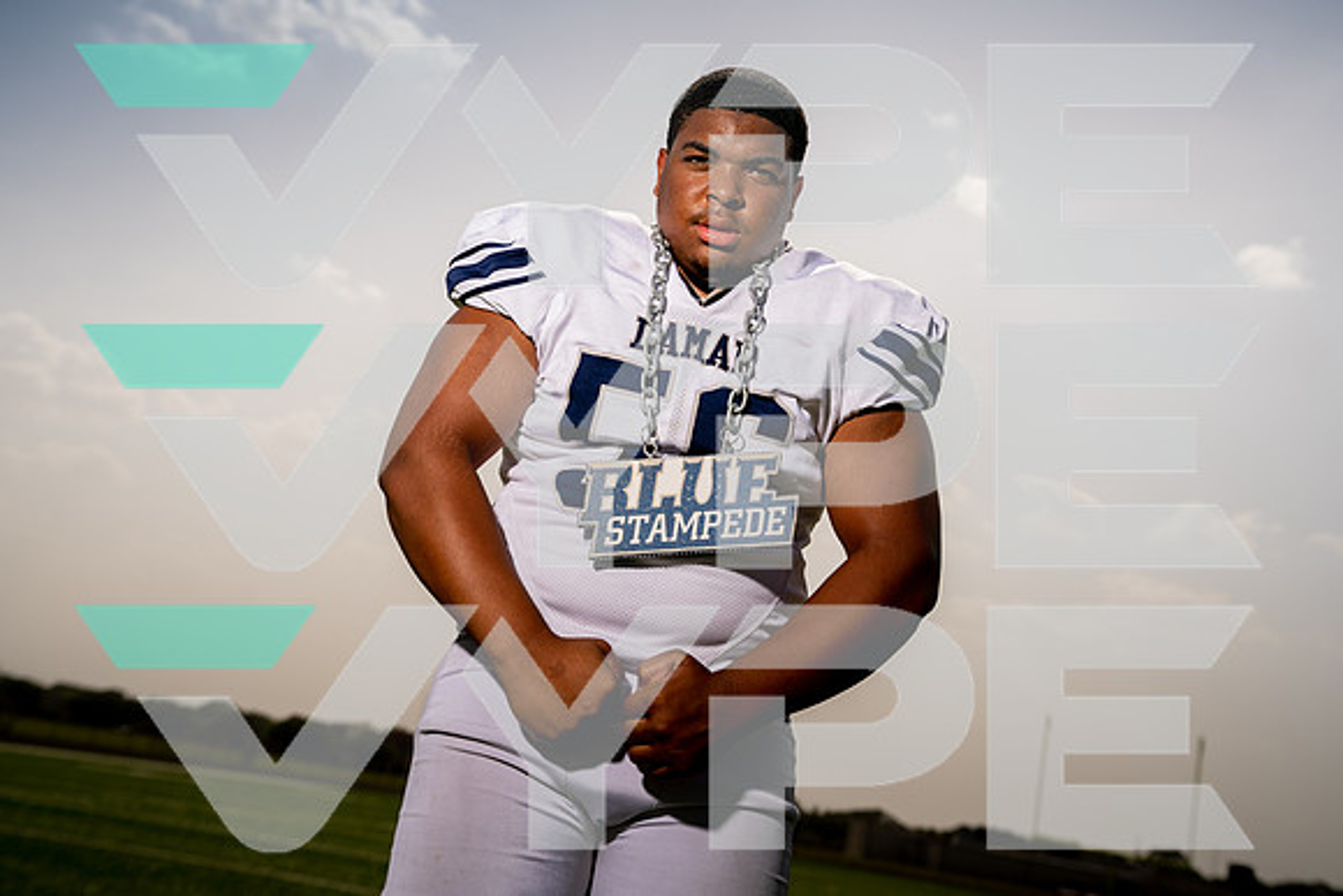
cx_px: 672
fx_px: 1679
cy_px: 448
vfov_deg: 29.9
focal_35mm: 45
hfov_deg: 43.6
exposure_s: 1/1250
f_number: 4.5
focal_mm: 45
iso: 100
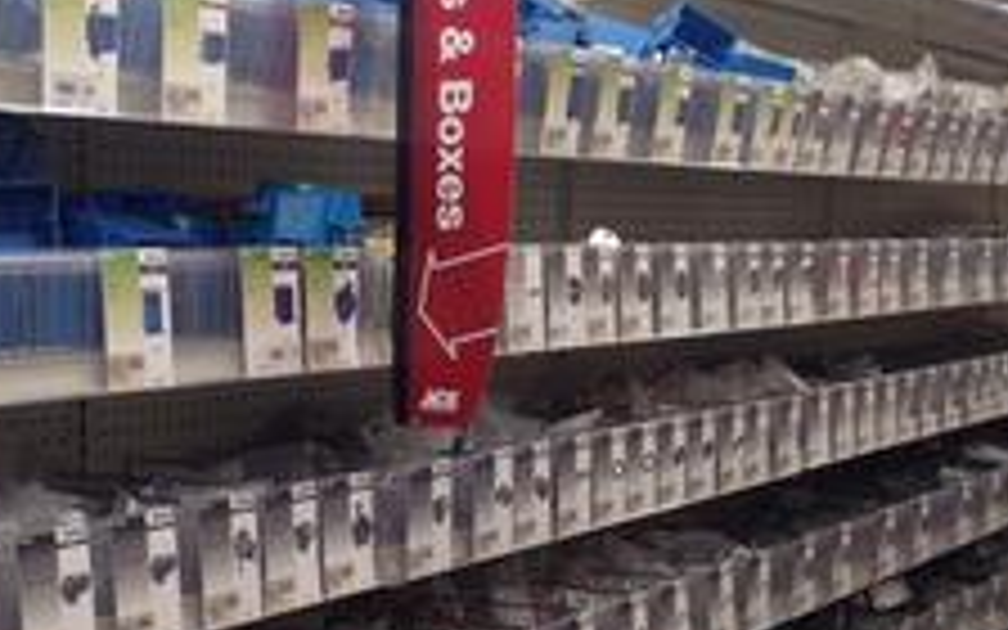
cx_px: 259
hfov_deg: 27.8
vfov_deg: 17.6
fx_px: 2005
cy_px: 540
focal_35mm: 73
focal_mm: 4.12
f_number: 2.4
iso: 50
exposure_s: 1/24
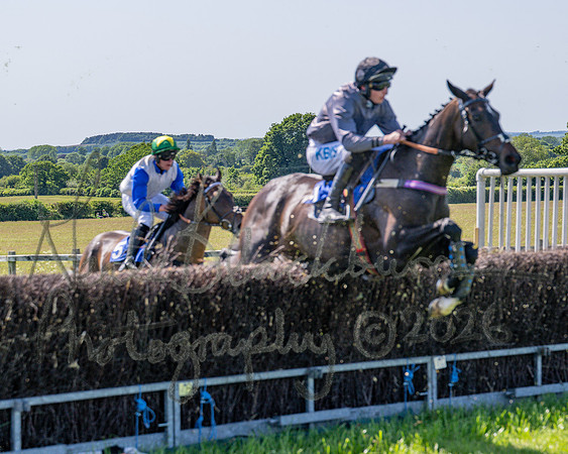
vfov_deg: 14.6
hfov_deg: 18.2
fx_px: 1772
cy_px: 191
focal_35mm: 105
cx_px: 281
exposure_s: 1/2000
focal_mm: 70
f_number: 4
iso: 200
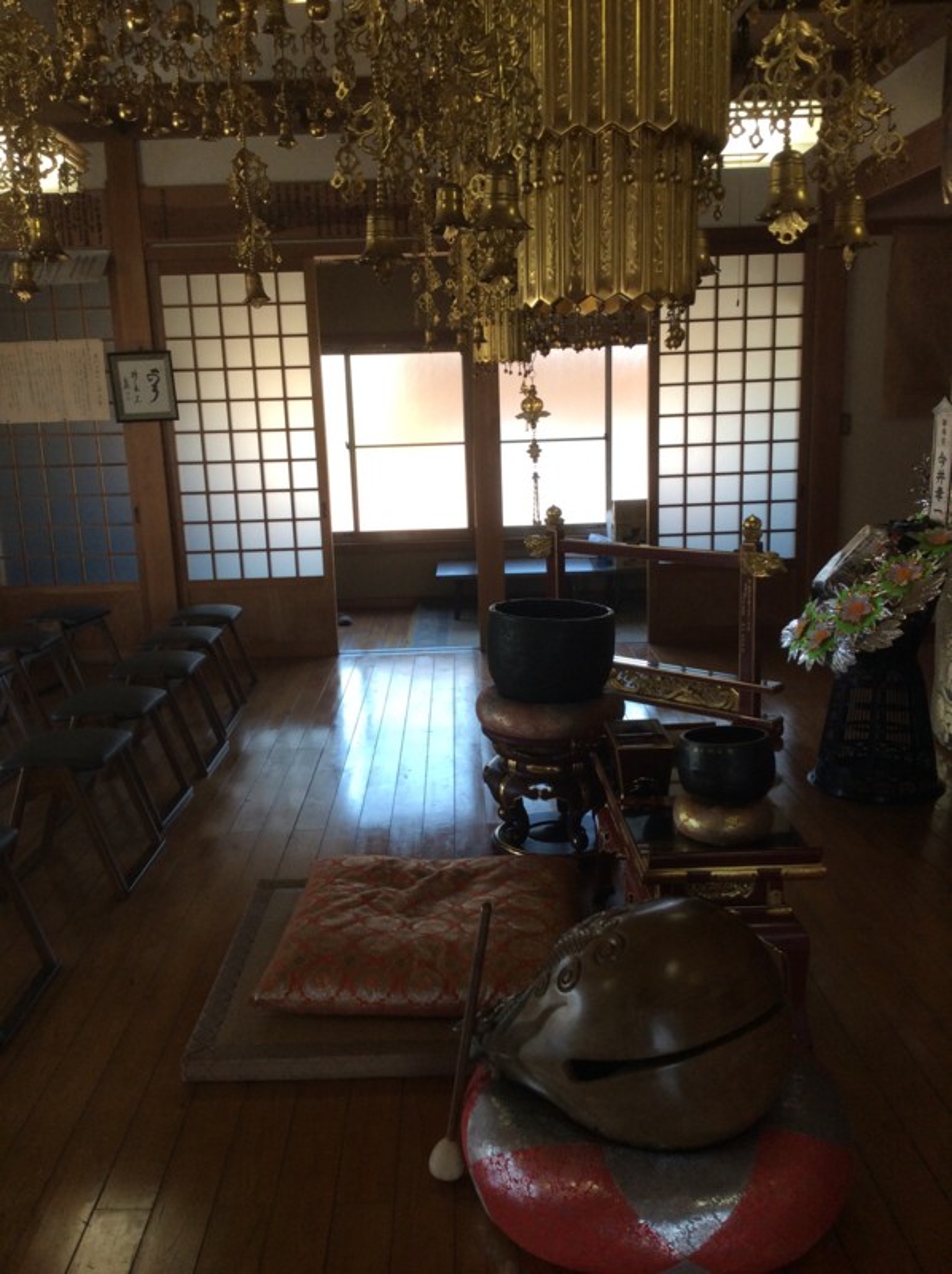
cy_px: 637
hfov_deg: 44.1
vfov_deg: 56.9
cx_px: 476
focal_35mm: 32
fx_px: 1176
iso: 50
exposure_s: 1/120
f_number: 2.4
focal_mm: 3.3
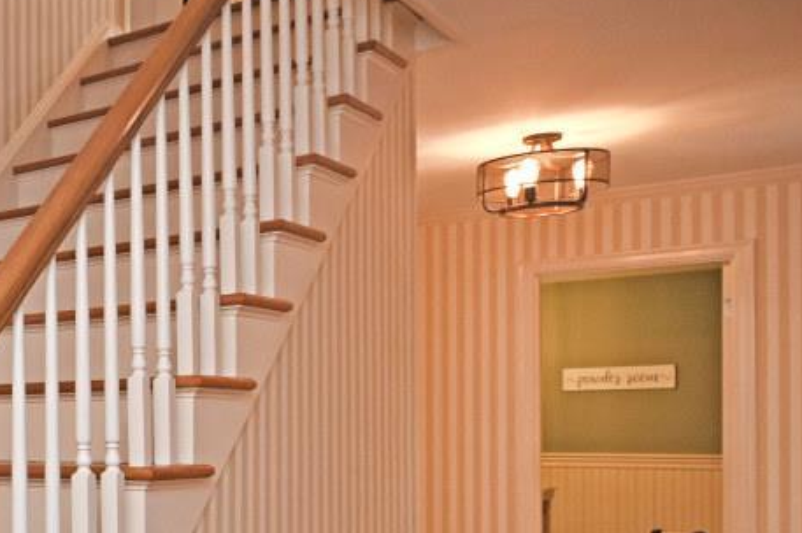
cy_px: 430
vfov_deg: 28.6
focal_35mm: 46
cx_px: -418
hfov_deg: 27.8
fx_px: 1024
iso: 280
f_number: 4
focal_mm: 14
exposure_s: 1/60
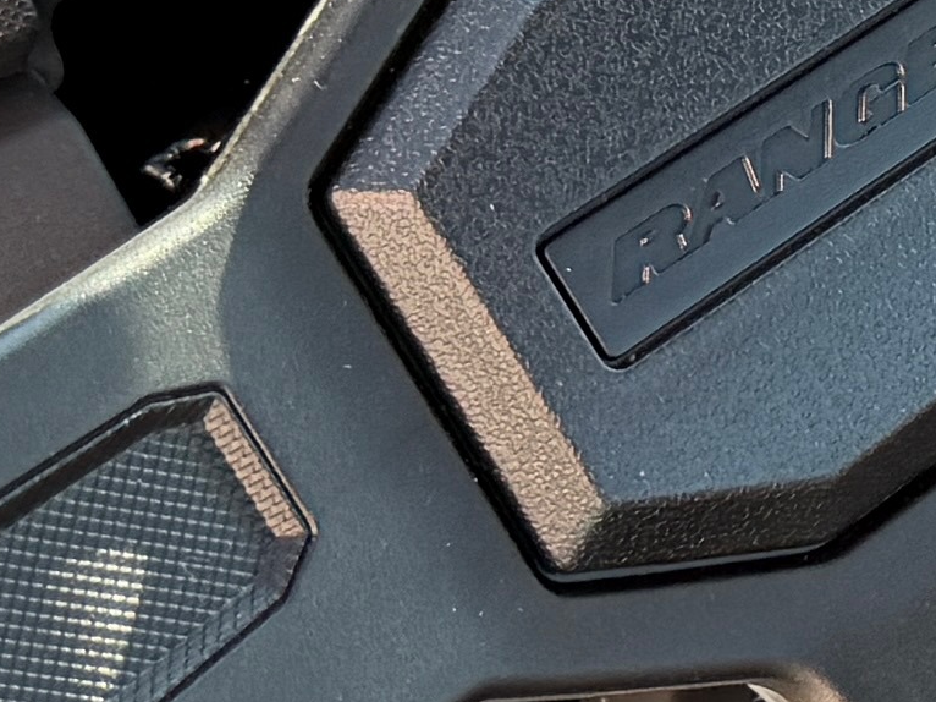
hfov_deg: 10.1
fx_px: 4839
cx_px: 1954
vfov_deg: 8.1
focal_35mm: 179
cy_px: -294
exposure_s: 1/170
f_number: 1.78
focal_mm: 6.76
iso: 80
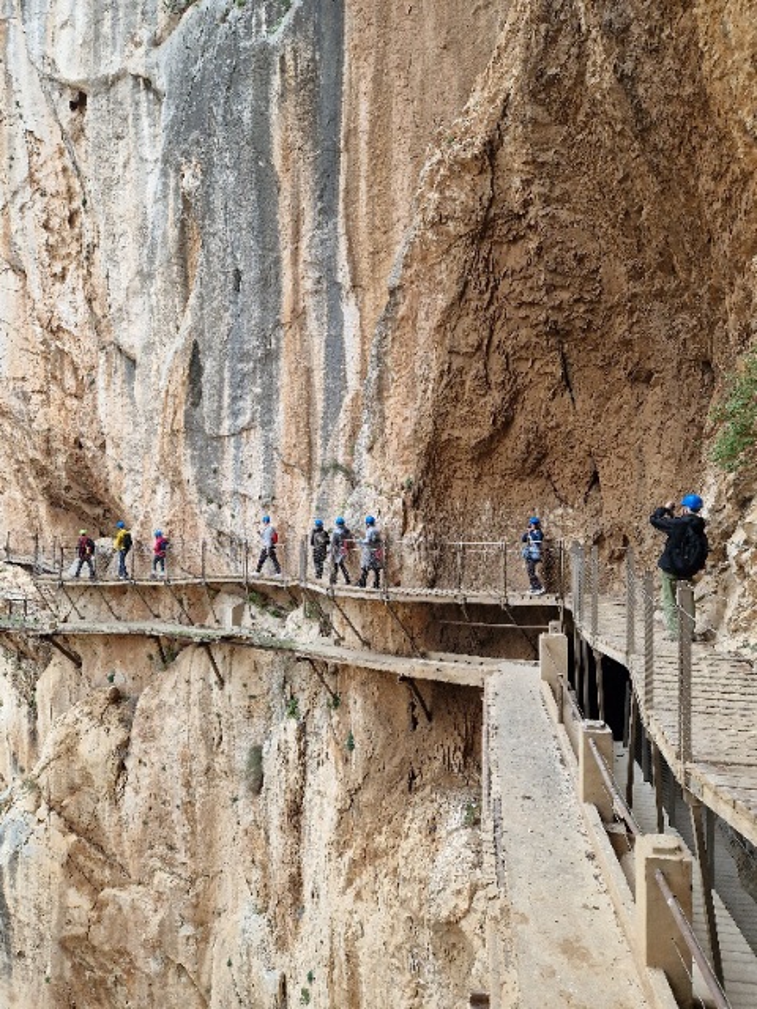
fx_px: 671
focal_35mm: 23
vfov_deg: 73.9
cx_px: 378
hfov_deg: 58.9
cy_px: 504
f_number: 1.8
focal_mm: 5.4
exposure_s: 1/182
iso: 160
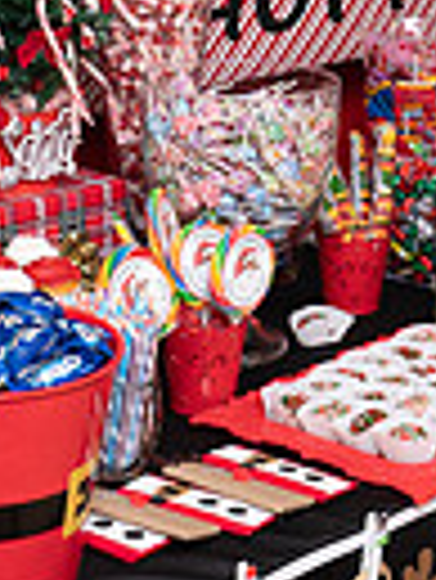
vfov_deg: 18.2
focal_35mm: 104
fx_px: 1744
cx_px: 360
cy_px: -43
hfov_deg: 14.2
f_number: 6.3
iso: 400
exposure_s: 1/80
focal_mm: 24
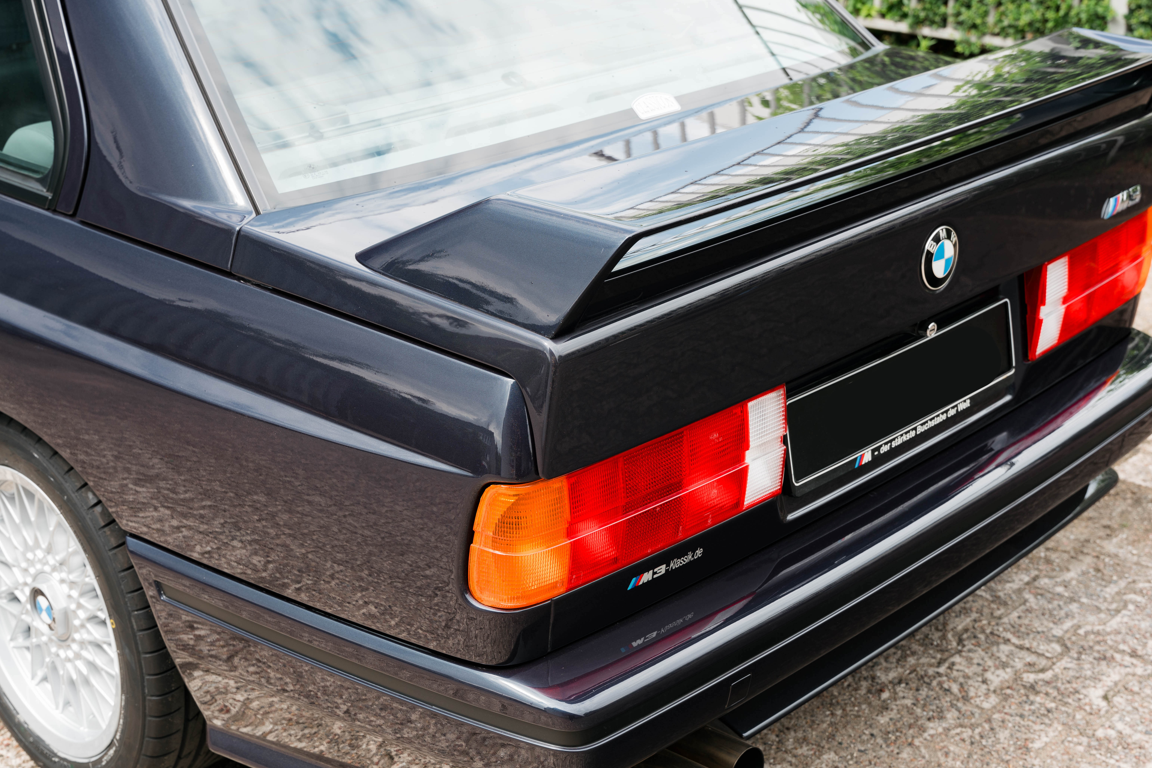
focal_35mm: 53
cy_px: 426
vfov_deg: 25.4
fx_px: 1700
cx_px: 593
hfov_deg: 37.4
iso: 100
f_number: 5.6
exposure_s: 1/60
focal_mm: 41.1
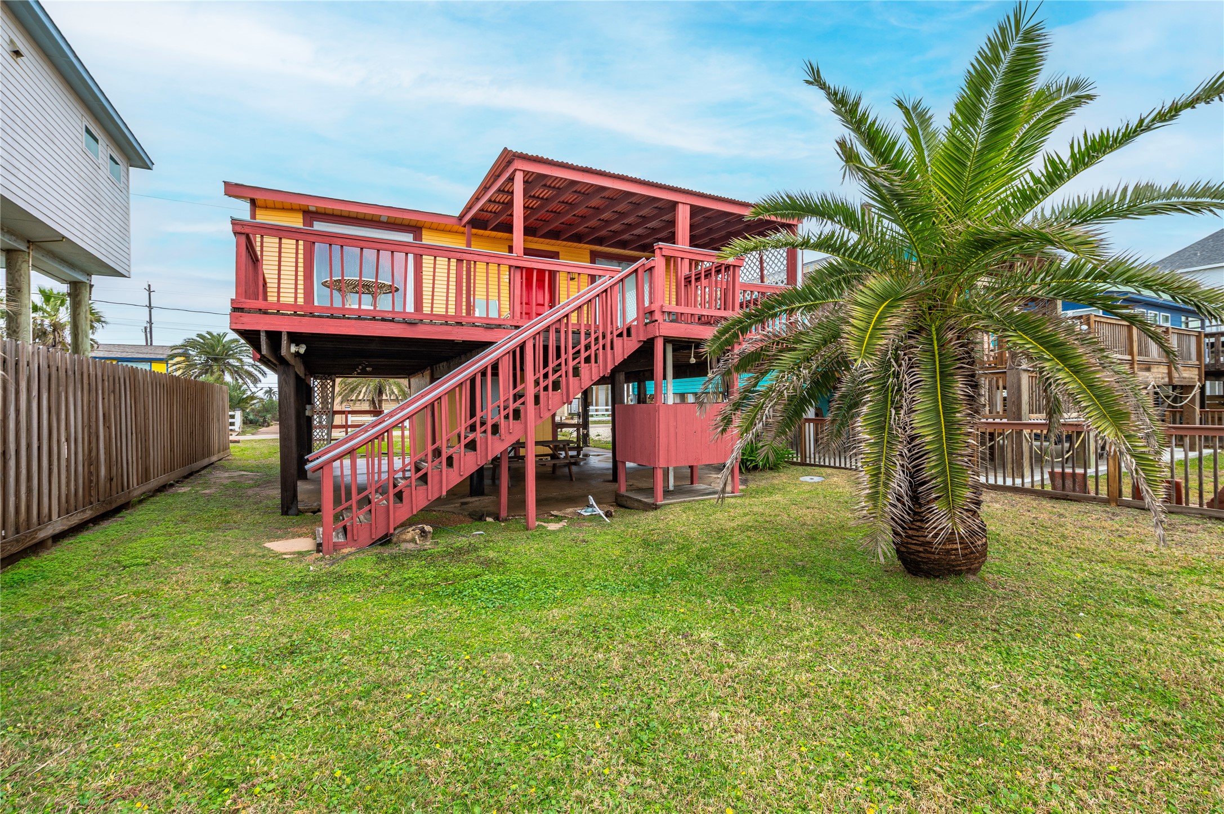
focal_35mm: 16
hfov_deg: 96.8
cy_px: 407
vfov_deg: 73.7
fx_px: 544
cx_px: 612
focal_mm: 16
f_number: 11
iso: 125
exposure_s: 1/50
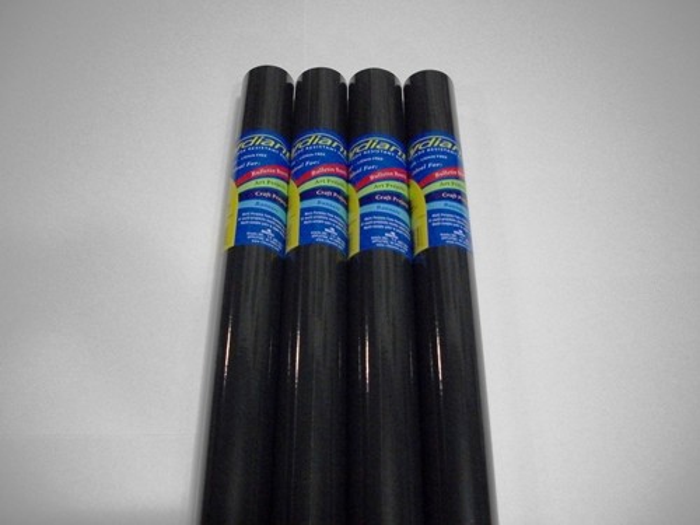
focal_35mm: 35
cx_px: 350
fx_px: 708
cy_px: 262
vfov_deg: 40.7
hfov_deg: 52.6
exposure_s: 1/125
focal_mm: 6.3
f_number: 3.1
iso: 628
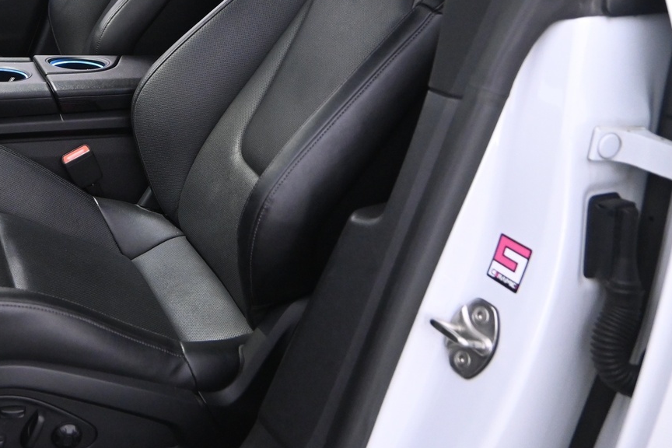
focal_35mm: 45
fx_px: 840
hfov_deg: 41.5
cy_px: 61
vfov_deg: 28.9
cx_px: 124
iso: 2500
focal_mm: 16
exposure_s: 1/30
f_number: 3.5
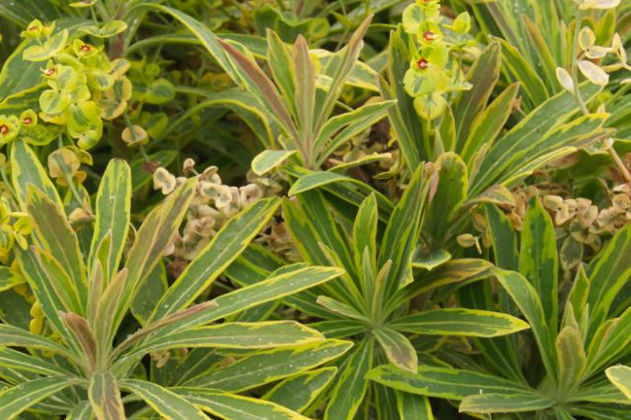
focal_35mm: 111
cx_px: 261
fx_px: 1945
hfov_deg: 18.4
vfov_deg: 12.3
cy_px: 318
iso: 800
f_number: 10
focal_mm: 40
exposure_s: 1/200
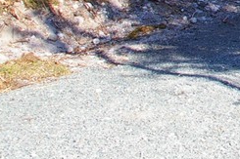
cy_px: -153
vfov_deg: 9.3
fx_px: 926
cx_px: 424
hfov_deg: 13.4
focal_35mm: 139
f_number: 8
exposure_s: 1/180
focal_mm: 18
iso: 200
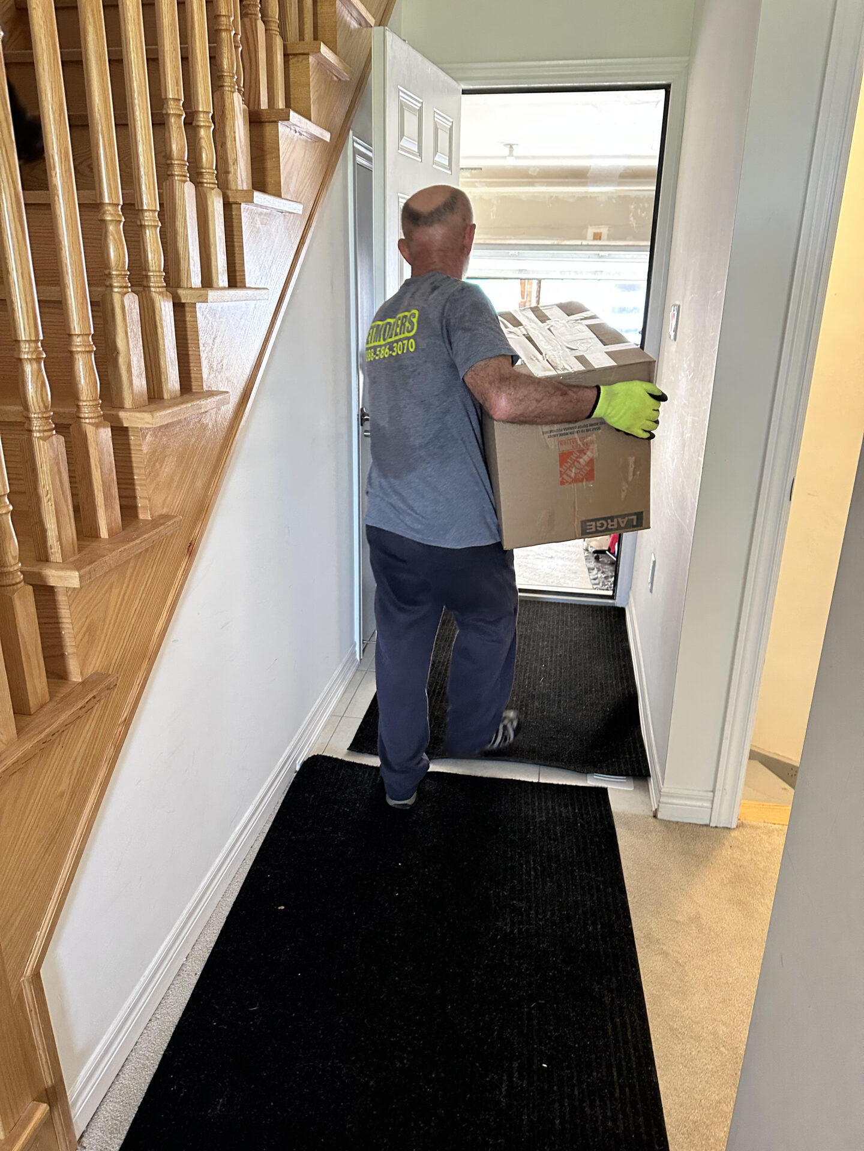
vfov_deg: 71.6
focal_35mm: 24
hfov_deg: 56.8
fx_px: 799
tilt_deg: -18.4
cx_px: 432
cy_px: 576
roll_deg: -1.2
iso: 400
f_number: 1.78
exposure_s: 1/60
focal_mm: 6.86
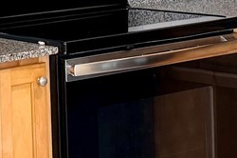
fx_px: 1052
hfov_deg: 12.8
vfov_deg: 8.5
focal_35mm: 160
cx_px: 86
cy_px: -38
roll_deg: +2.6
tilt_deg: -4.2
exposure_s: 1/60
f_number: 1.78
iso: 125
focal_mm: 6.76
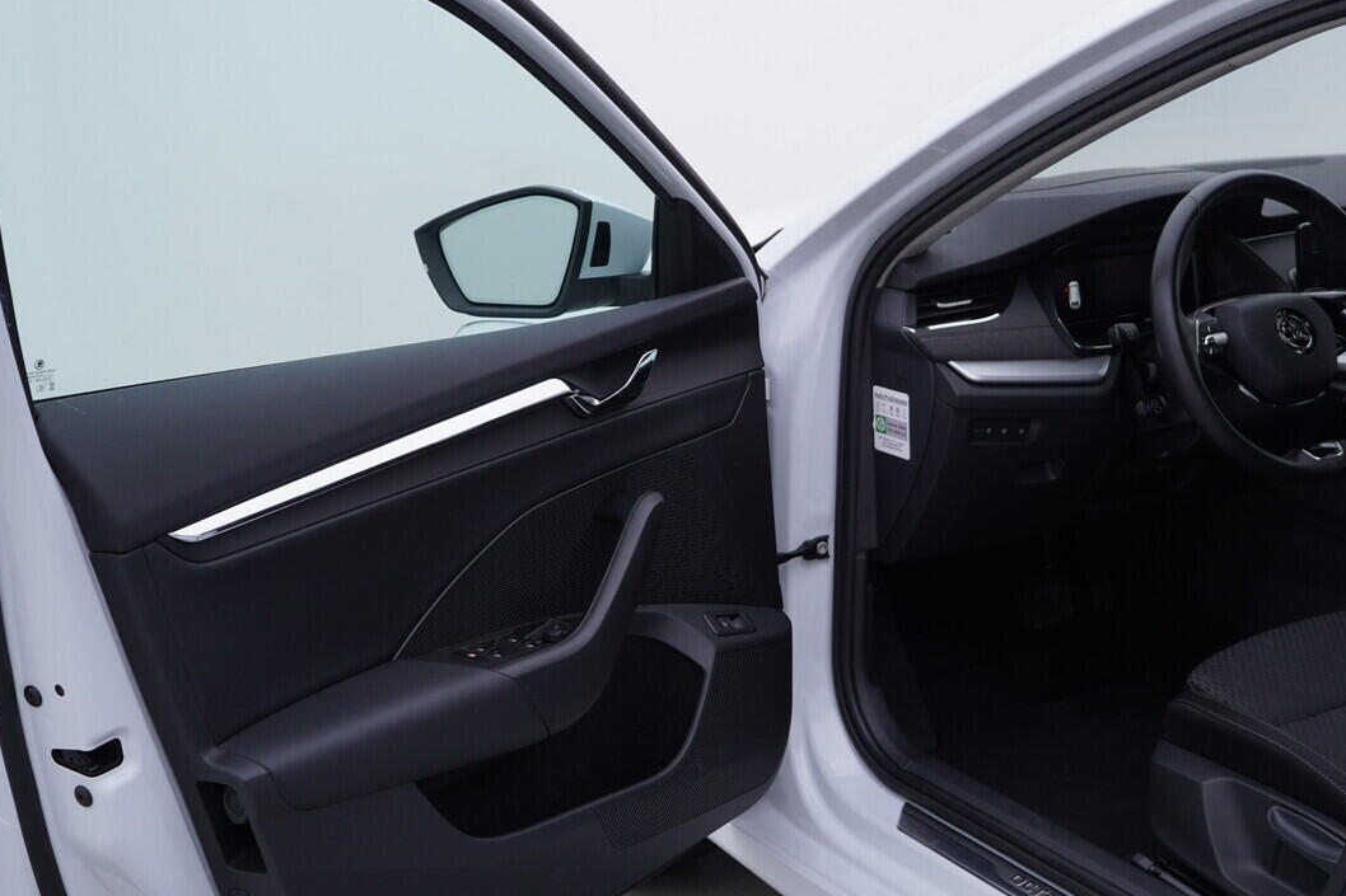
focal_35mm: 49
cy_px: 489
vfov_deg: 27.5
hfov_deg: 40.1
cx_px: 826
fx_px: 1832
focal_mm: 24
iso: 125
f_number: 4
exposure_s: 1/80
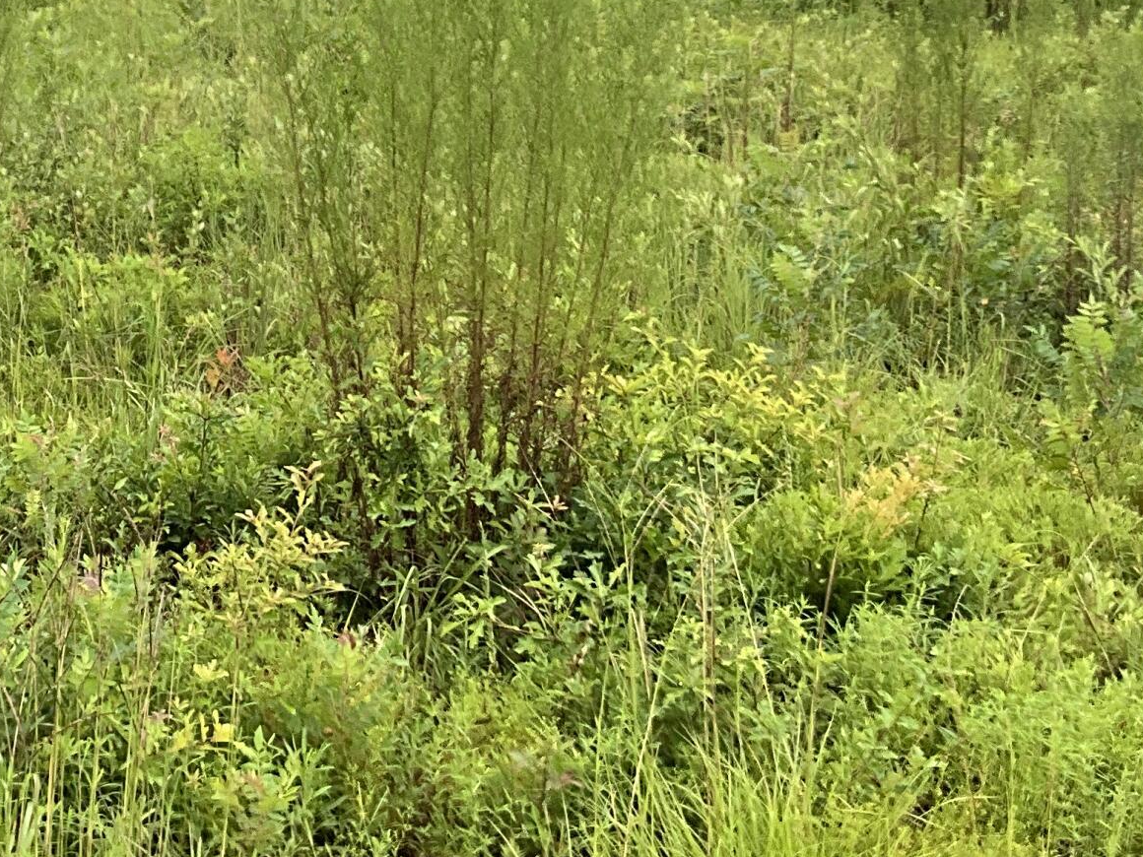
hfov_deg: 25.0
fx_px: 2476
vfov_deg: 19.2
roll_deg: -0.4
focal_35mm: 75
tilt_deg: -2.8
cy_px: 29
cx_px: 49
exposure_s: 1/1015
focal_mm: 3
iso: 25
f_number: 1.8
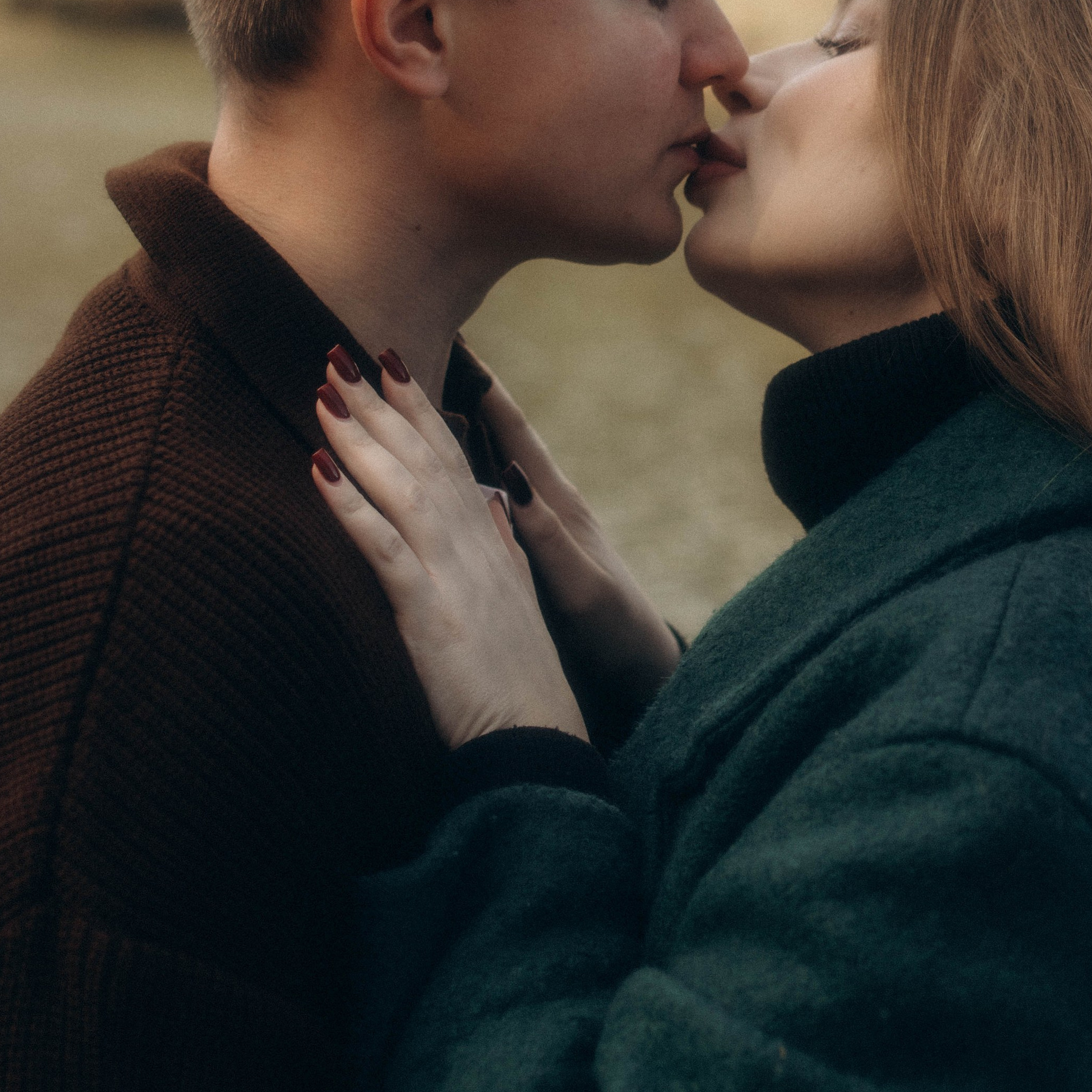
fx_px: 3141
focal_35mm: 88
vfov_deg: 19.6
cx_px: 681
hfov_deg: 19.7
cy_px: 287
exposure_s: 1/1000
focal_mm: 35
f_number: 2.2
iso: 125
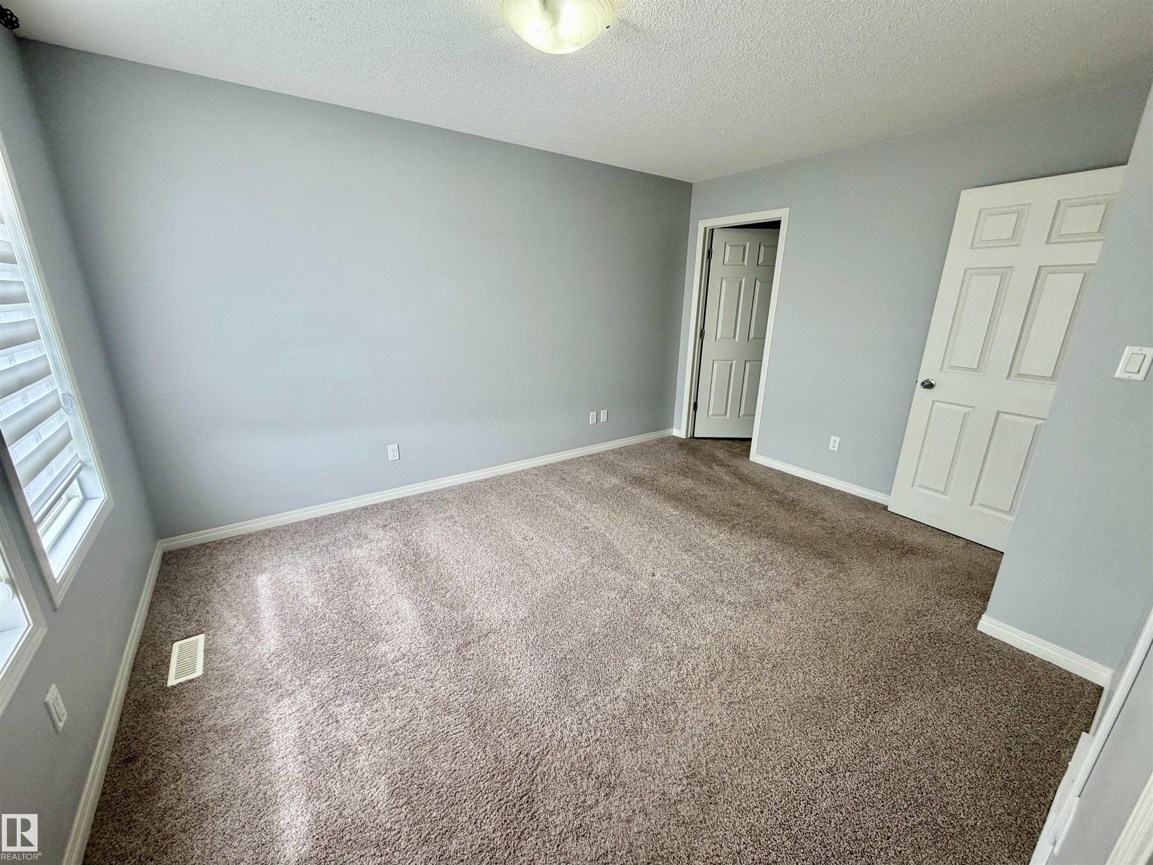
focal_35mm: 14
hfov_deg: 102.1
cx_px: 576
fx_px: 466
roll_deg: -1.3
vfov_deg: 85.7
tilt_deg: -16.2
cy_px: 432
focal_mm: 2.22
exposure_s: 1/120
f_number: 2.2
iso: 160
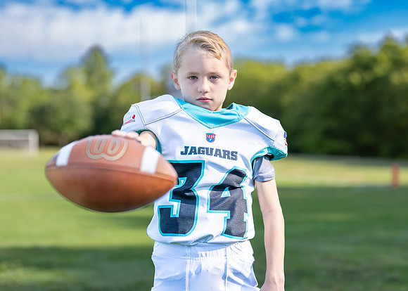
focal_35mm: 58
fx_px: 674
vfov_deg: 24.4
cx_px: 209
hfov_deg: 33.7
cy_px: 130
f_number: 1.8
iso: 100
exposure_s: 1/1250
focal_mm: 50
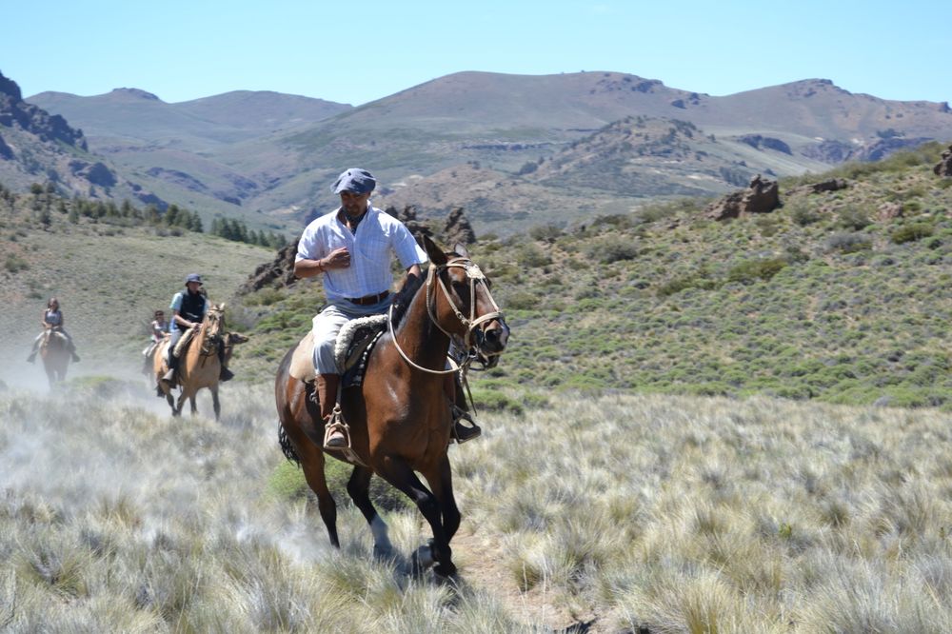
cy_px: 317
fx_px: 2181
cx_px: 476
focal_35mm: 82
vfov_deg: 16.5
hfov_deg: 24.6
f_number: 7.1
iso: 100
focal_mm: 55
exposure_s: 1/200
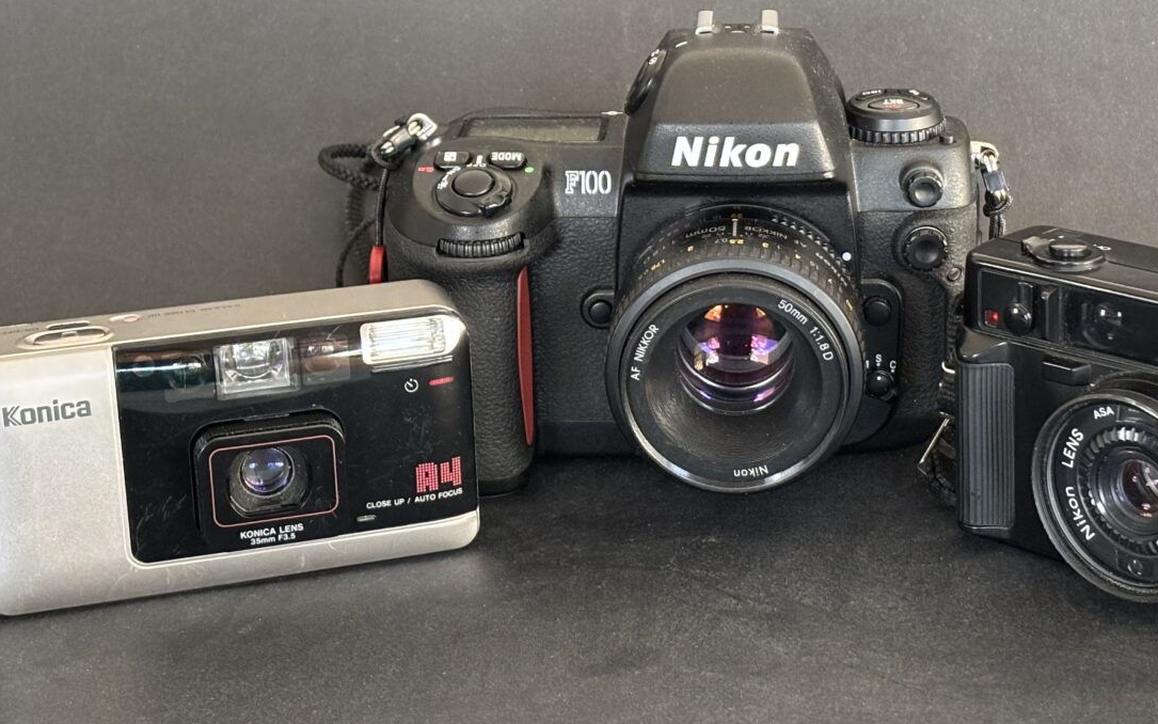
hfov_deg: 26.4
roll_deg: +1.8
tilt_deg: -17.0
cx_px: 708
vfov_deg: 16.6
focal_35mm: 78
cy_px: 194
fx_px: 2461
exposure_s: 1/40
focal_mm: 5.96
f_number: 1.6
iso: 250
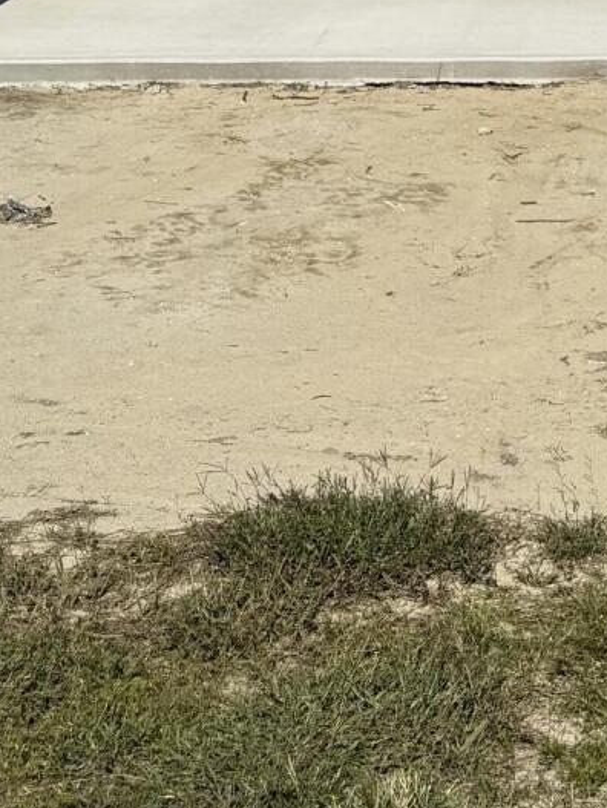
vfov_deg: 18.7
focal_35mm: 91
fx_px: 2125
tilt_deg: +4.2
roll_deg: -1.0
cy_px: -446
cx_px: 647
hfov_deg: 15.9
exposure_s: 1/9091
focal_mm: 6.76
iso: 80
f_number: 1.78
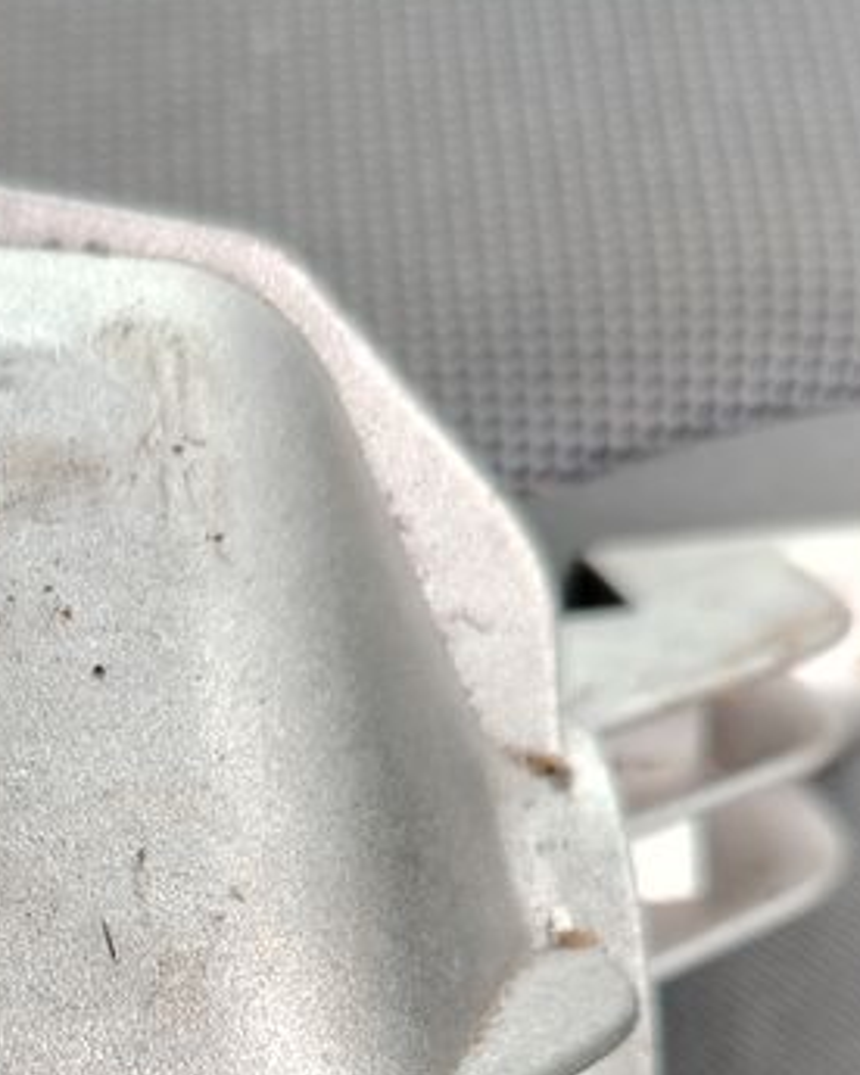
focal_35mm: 68
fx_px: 2163
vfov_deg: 26.1
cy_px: 1128
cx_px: -131
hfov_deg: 21.1
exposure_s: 1/33.3
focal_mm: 5.25
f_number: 1.75
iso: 644
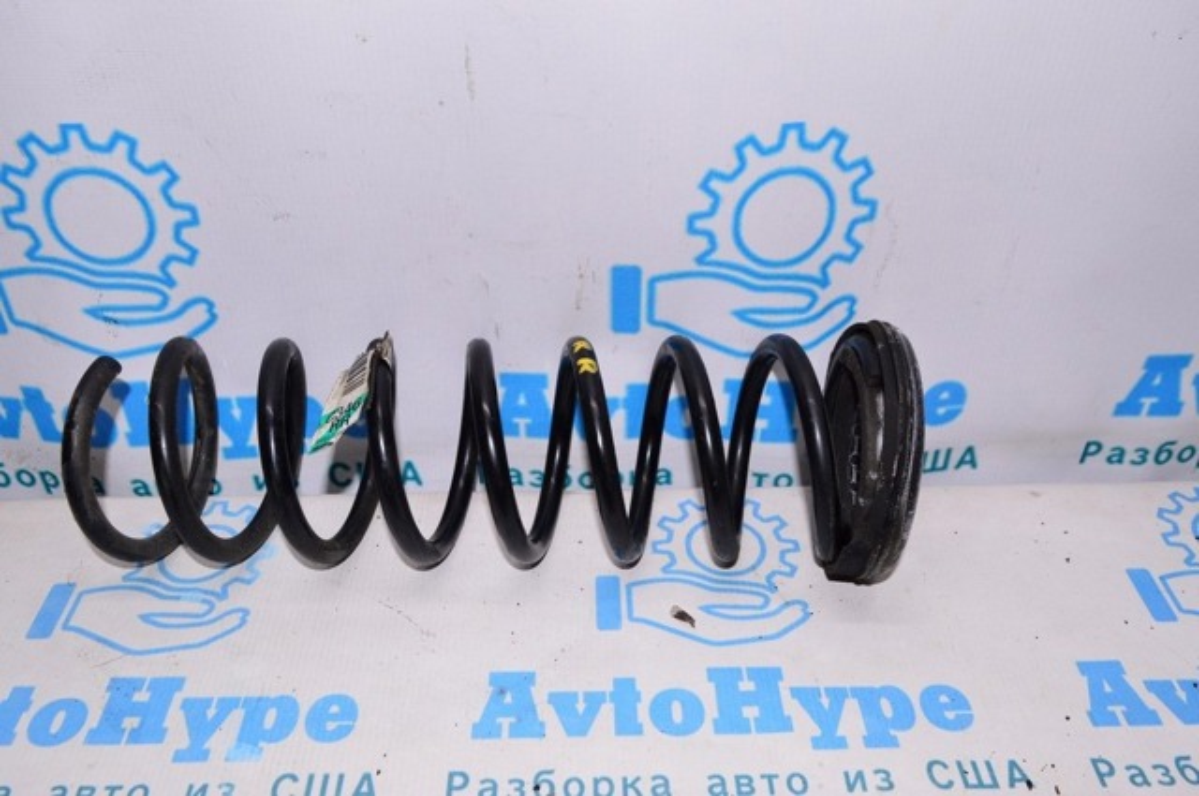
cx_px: 600
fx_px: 998
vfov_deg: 43.5
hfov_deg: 62.0
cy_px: 398
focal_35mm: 30
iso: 1600
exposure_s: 1/200
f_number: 8
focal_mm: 20
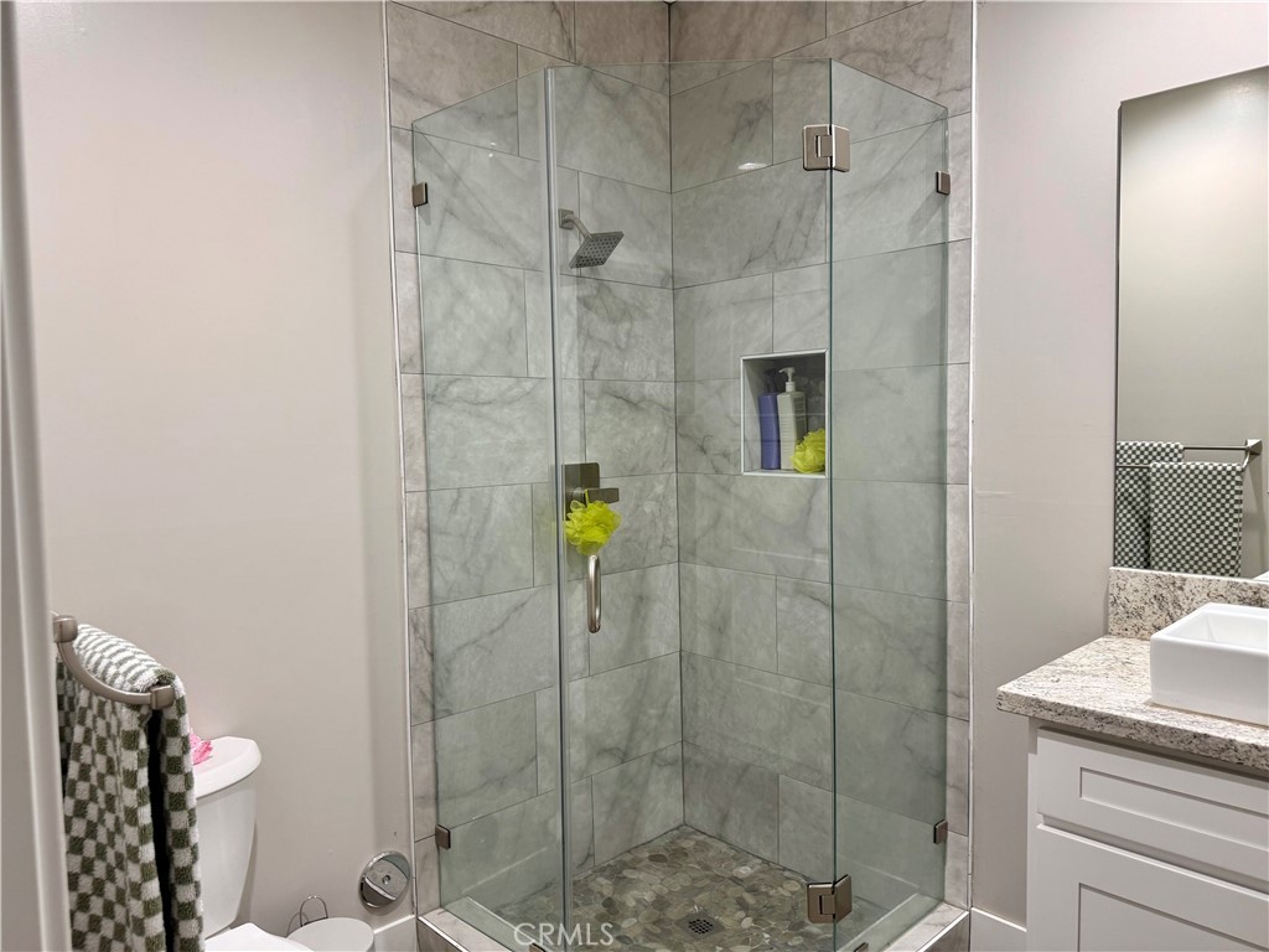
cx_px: 634
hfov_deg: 71.6
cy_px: 476
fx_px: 880
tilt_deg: -2.5
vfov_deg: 56.8
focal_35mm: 24
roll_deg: +1.4
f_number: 1.78
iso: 100
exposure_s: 1/60
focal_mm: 6.76
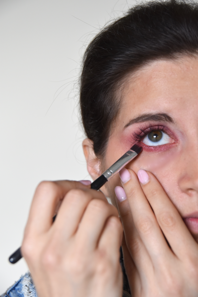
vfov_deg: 27.0
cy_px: 148
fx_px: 619
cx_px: 99
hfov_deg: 18.2
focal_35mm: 75
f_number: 4
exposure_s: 1/60
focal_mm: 50
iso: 720
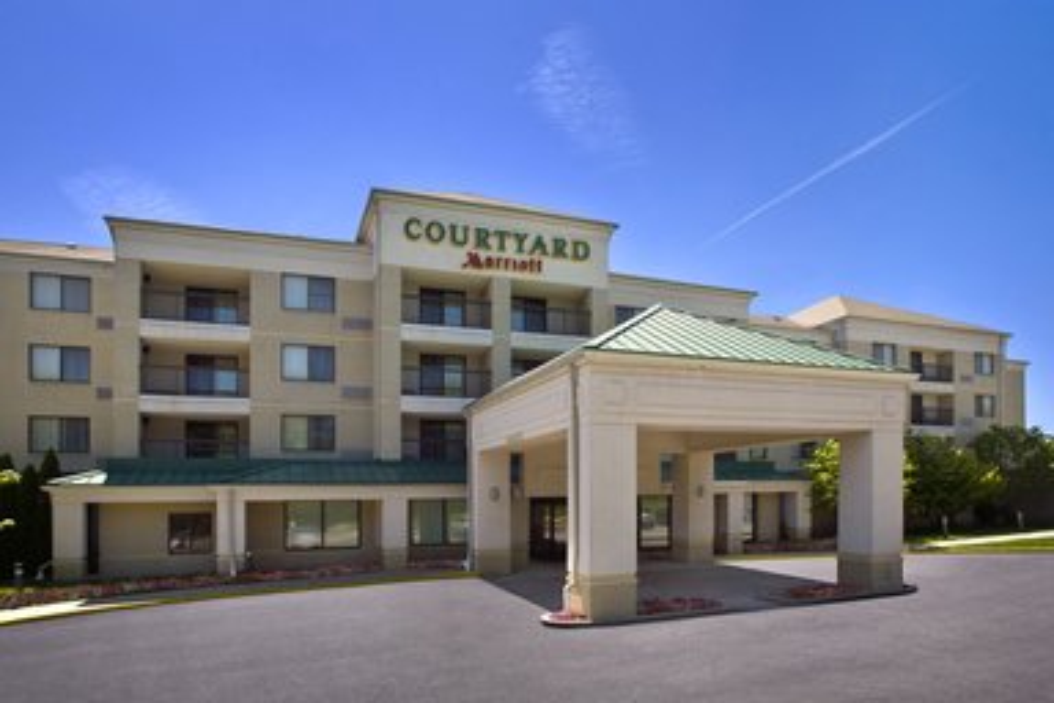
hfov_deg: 86.9
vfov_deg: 64.6
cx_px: 527
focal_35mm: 19
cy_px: 352
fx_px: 556
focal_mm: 19
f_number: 8
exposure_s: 1/750
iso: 320
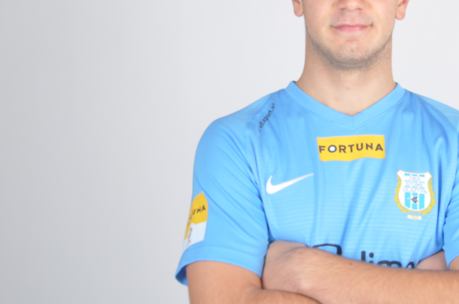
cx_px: 365
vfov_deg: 12.7
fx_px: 1362
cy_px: 103
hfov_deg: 18.9
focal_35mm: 107
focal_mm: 34
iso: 200
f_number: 8
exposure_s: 1/160
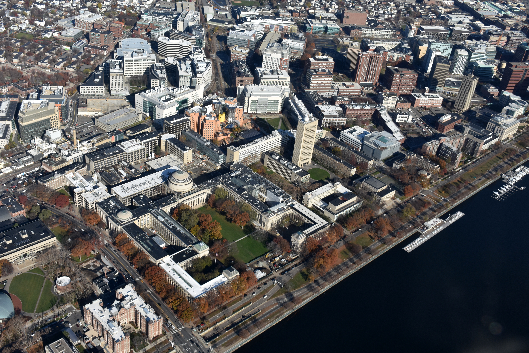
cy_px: 176
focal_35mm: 36
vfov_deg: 36.9
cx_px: 264
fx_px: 529
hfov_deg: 53.1
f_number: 8
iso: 250
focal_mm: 24
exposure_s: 1/500
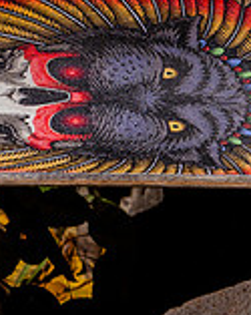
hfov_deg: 5.9
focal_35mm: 260
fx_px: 2421
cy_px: 129
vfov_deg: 7.4
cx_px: 40
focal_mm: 58
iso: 200
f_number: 8
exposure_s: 1/640
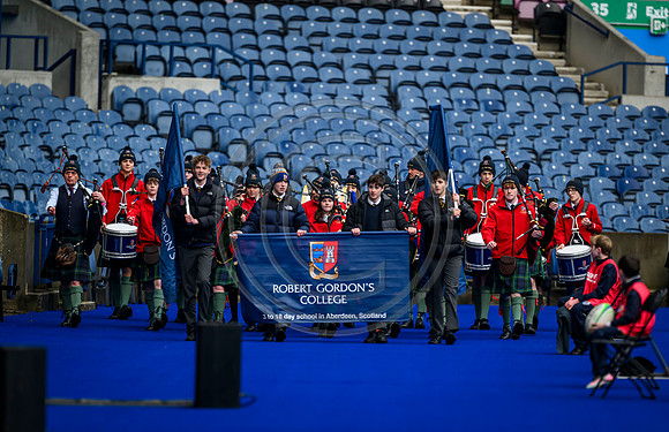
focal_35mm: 436
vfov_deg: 3.1
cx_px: 357
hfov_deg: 4.8
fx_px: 8019
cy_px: 235
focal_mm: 400
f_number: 3.5
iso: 1250
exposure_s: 1/2000
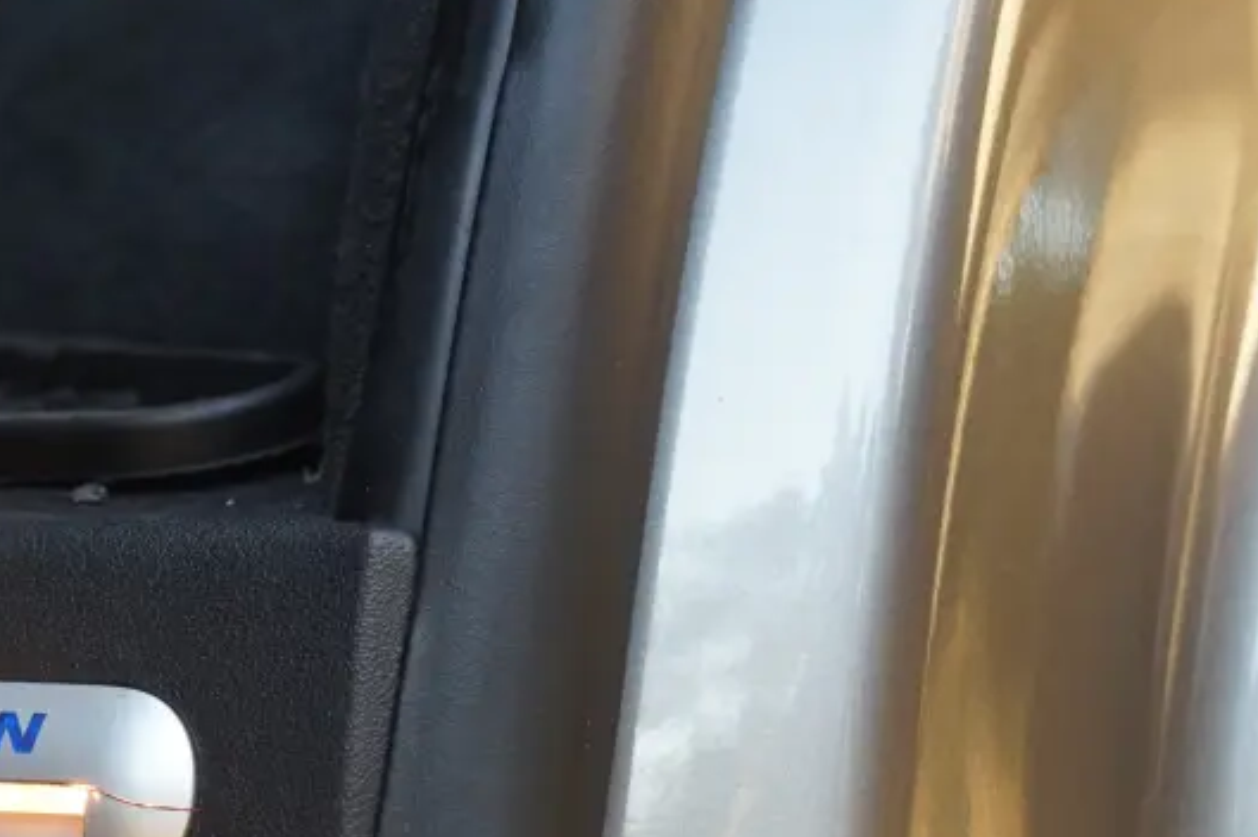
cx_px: -121
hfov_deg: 16.4
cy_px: 981
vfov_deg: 11.1
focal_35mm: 121
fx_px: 4225
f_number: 3.2
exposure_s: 1/160
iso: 1250
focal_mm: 50
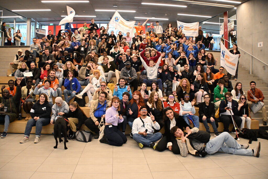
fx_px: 341
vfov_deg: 29.4
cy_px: 90
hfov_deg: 43.0
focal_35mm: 46
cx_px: 134
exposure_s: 1/125
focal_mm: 30.5
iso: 2200
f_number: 4.8
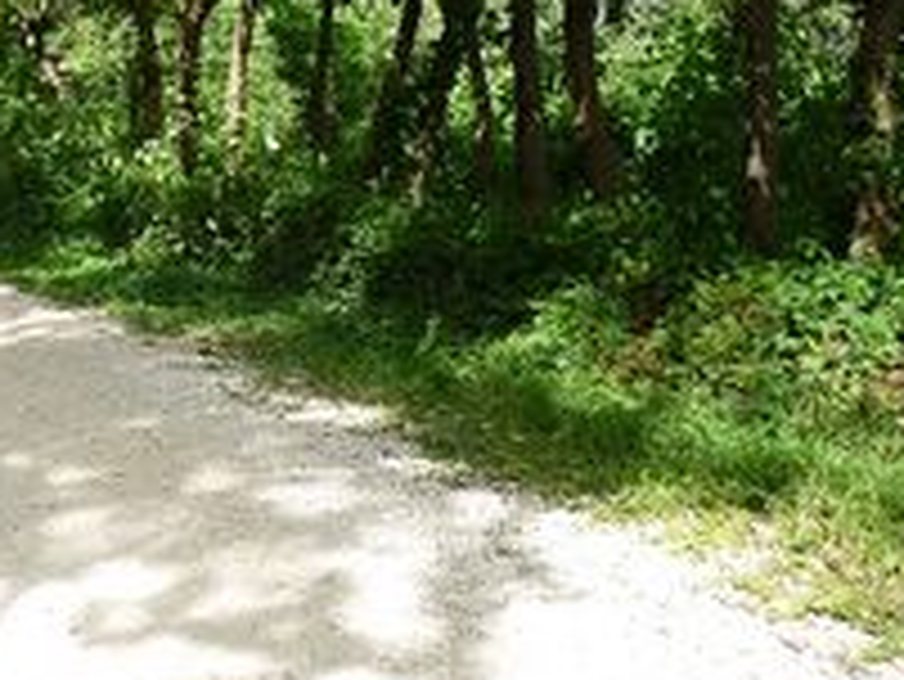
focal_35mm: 54
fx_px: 1411
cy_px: 115
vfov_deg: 26.4
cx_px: 229
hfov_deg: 34.8
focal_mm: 5.5
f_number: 2.8
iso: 80
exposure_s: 1/400
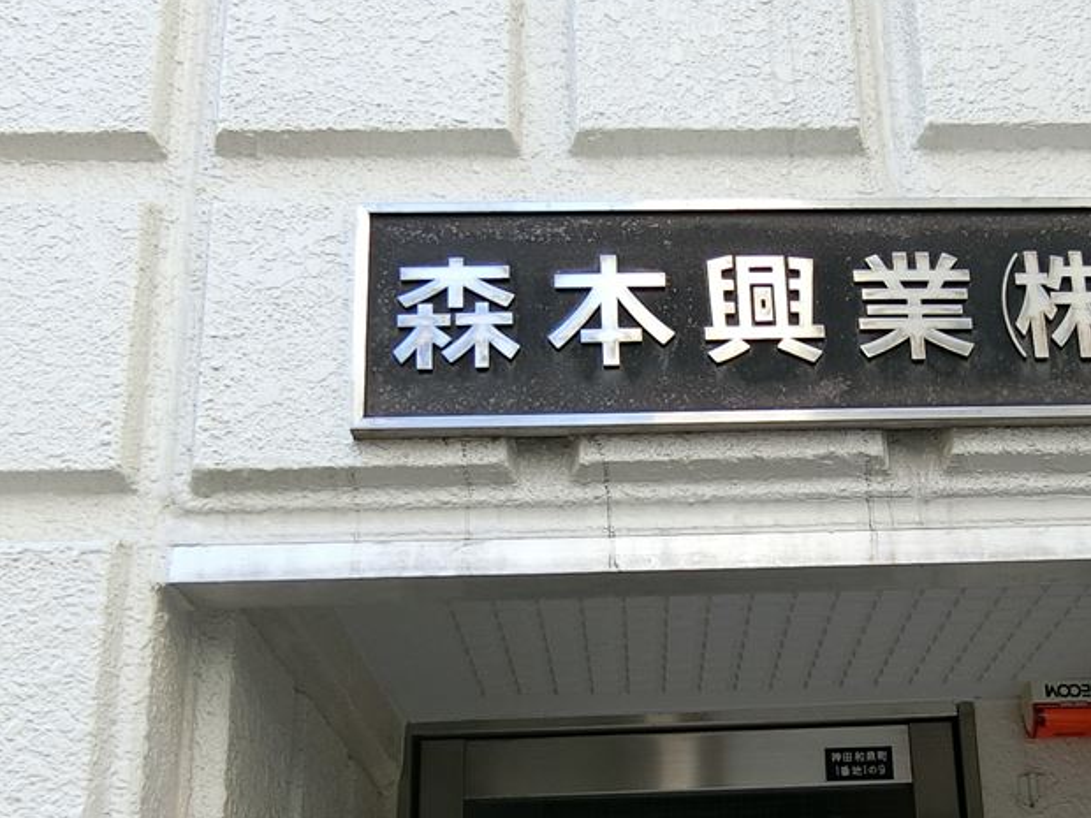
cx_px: 785
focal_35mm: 49
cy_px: 582
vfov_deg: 29.3
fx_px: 1544
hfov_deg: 38.2
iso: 80
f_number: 2.7
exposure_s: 1/160
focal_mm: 4.06
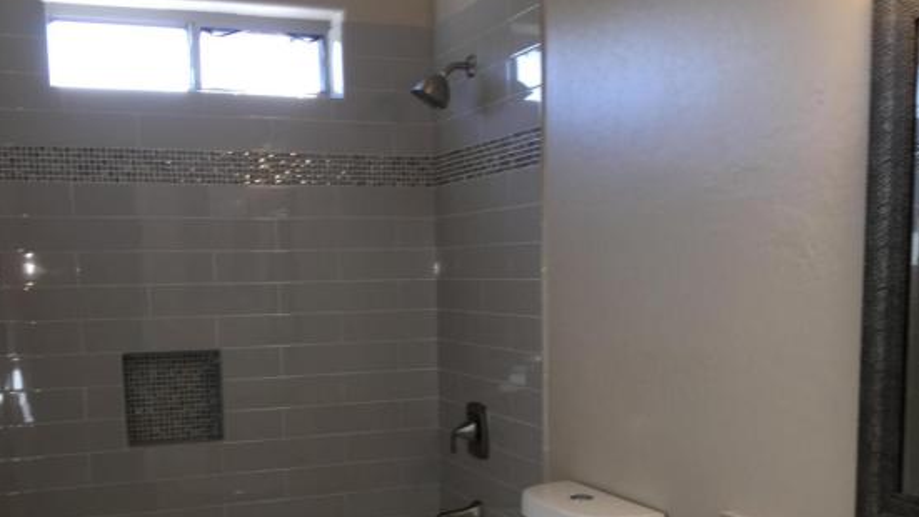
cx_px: 450
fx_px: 1072
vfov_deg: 26.4
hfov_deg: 46.4
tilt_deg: -7.5
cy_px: 440
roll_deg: +1.0
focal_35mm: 44
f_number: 2.2
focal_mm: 4.15
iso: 25
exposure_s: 1/45
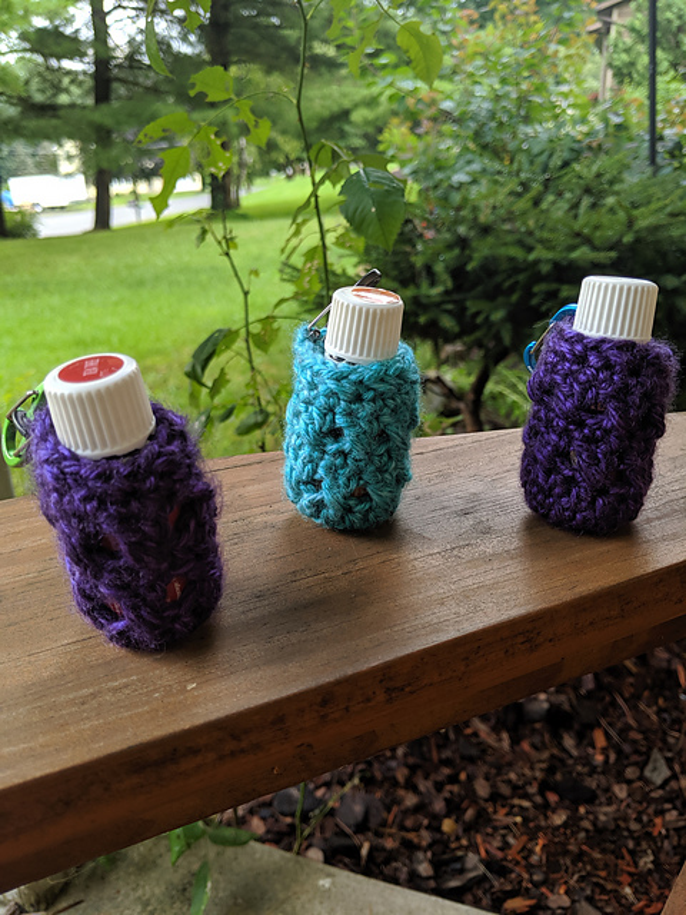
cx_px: 343
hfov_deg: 51.4
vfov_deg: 65.3
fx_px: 713
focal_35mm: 27
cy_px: 458
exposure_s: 1/141
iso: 48
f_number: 1.8
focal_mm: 4.44
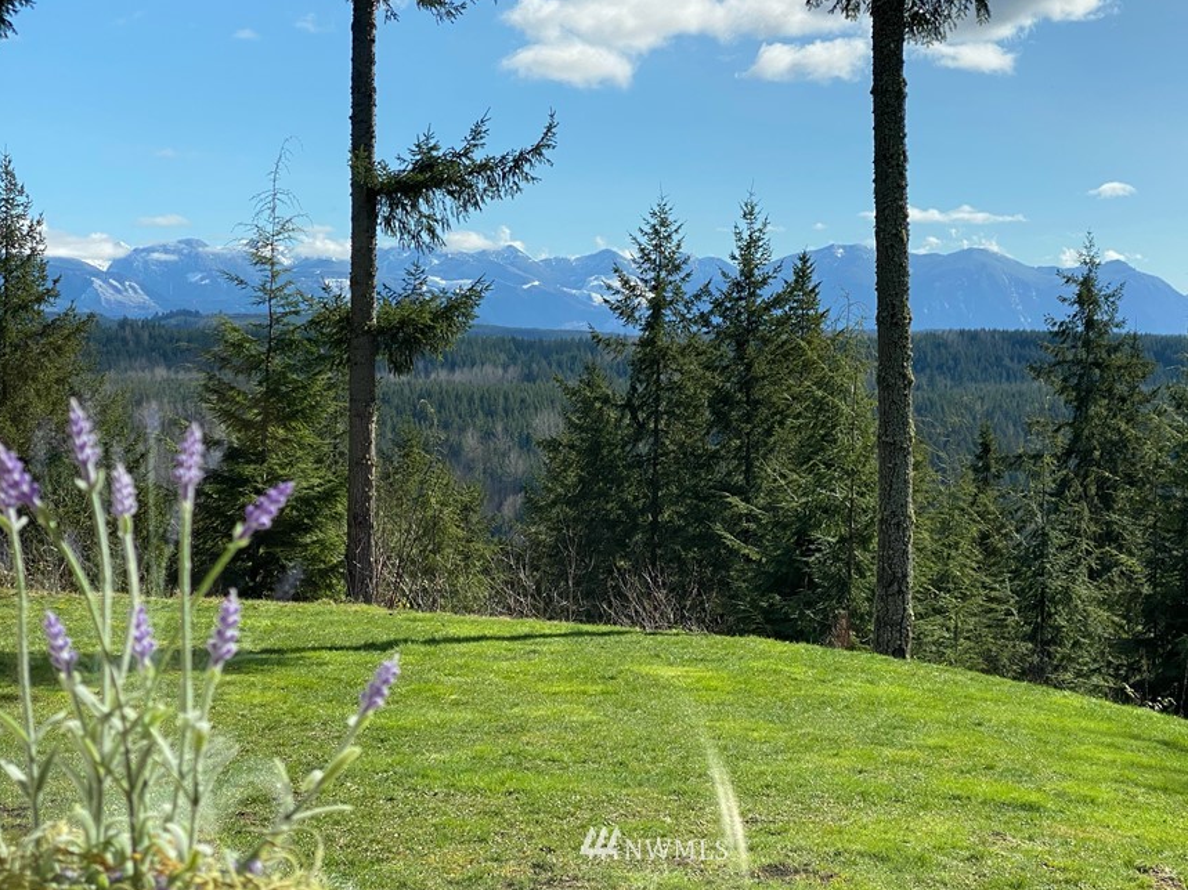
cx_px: 657
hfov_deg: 31.2
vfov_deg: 23.6
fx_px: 2128
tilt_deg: +0.8
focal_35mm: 62
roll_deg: -1.2
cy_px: 365
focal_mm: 6
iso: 20
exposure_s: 1/1712
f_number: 2
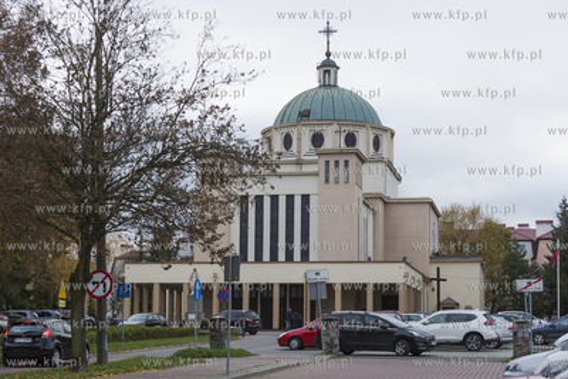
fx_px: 1105
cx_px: 284
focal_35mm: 70
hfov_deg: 28.8
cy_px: 190
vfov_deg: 19.5
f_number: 4.5
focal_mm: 70
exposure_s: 1/800
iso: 400
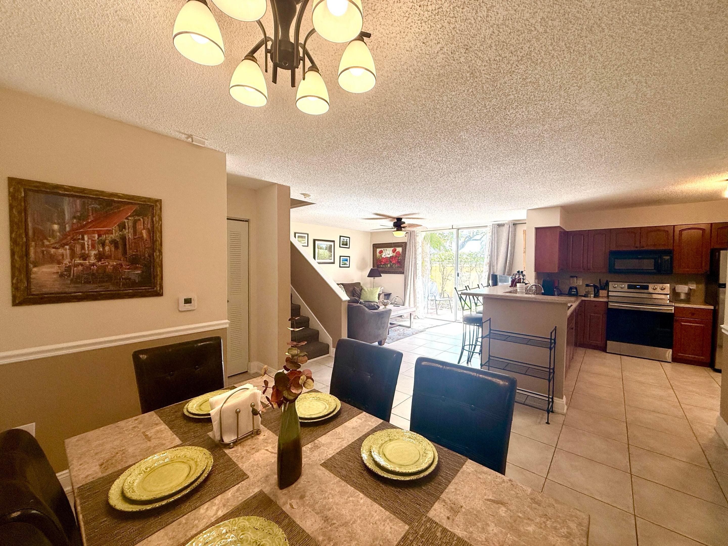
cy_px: 273
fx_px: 294
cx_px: 364
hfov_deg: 102.1
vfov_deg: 85.7
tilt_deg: -1.6
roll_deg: -0.2
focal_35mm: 14
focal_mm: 2.22
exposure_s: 1/145
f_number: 2.2
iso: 64
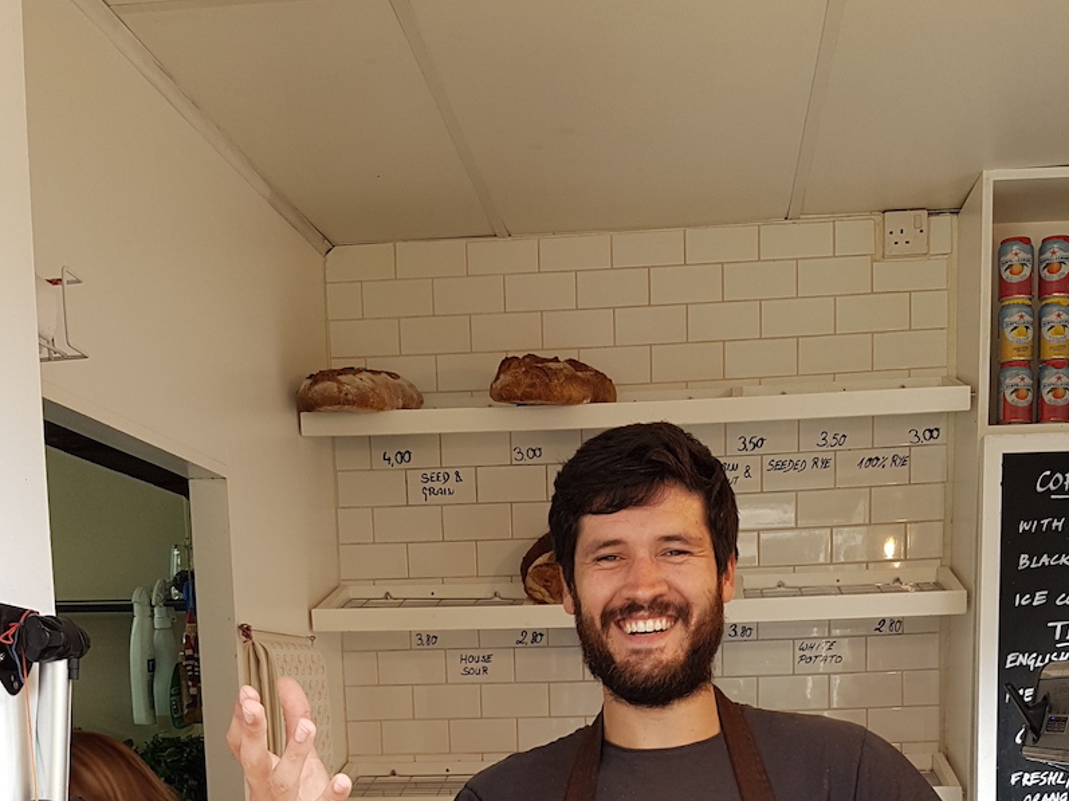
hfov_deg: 40.4
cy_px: 877
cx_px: 598
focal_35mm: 47
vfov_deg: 28.1
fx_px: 1451
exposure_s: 1/50
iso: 50
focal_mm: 4.2
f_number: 1.7
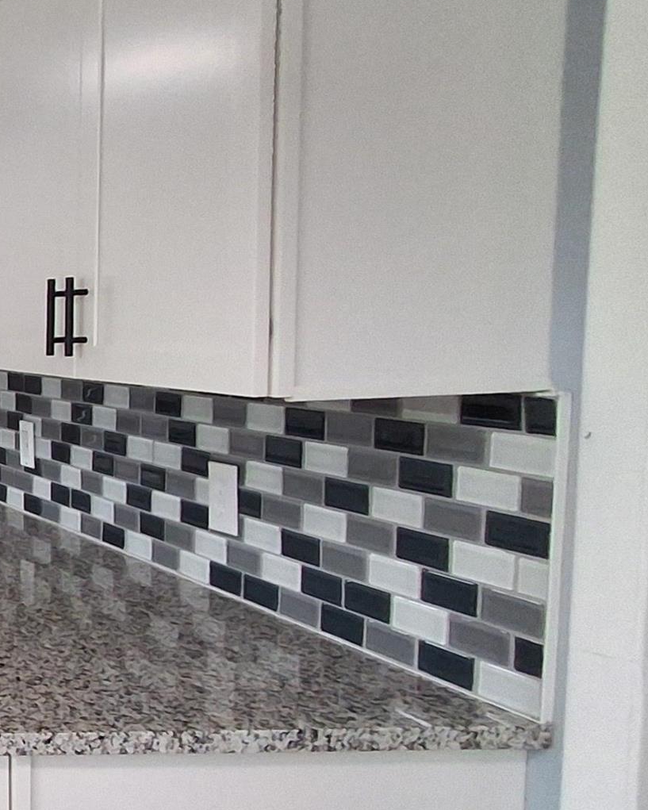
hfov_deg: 20.7
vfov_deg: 39.5
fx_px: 1127
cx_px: -552
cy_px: 432
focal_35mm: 47
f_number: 2.2
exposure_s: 1/50
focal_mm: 1.64
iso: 200
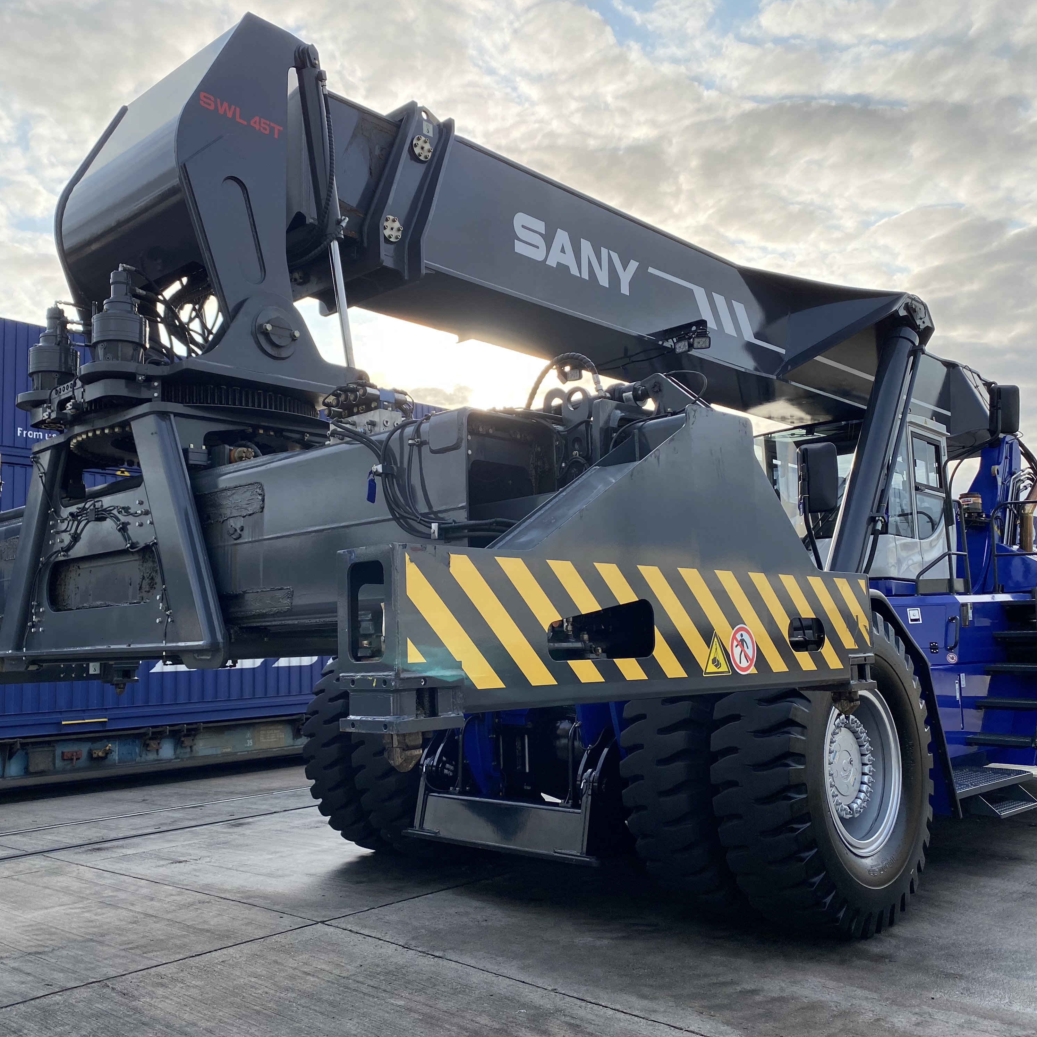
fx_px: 1051
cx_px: 461
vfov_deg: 52.5
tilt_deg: +7.3
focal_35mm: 31
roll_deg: +1.7
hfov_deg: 52.4
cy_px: 521
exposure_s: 1/1585
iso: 32
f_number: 1.8
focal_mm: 4.25
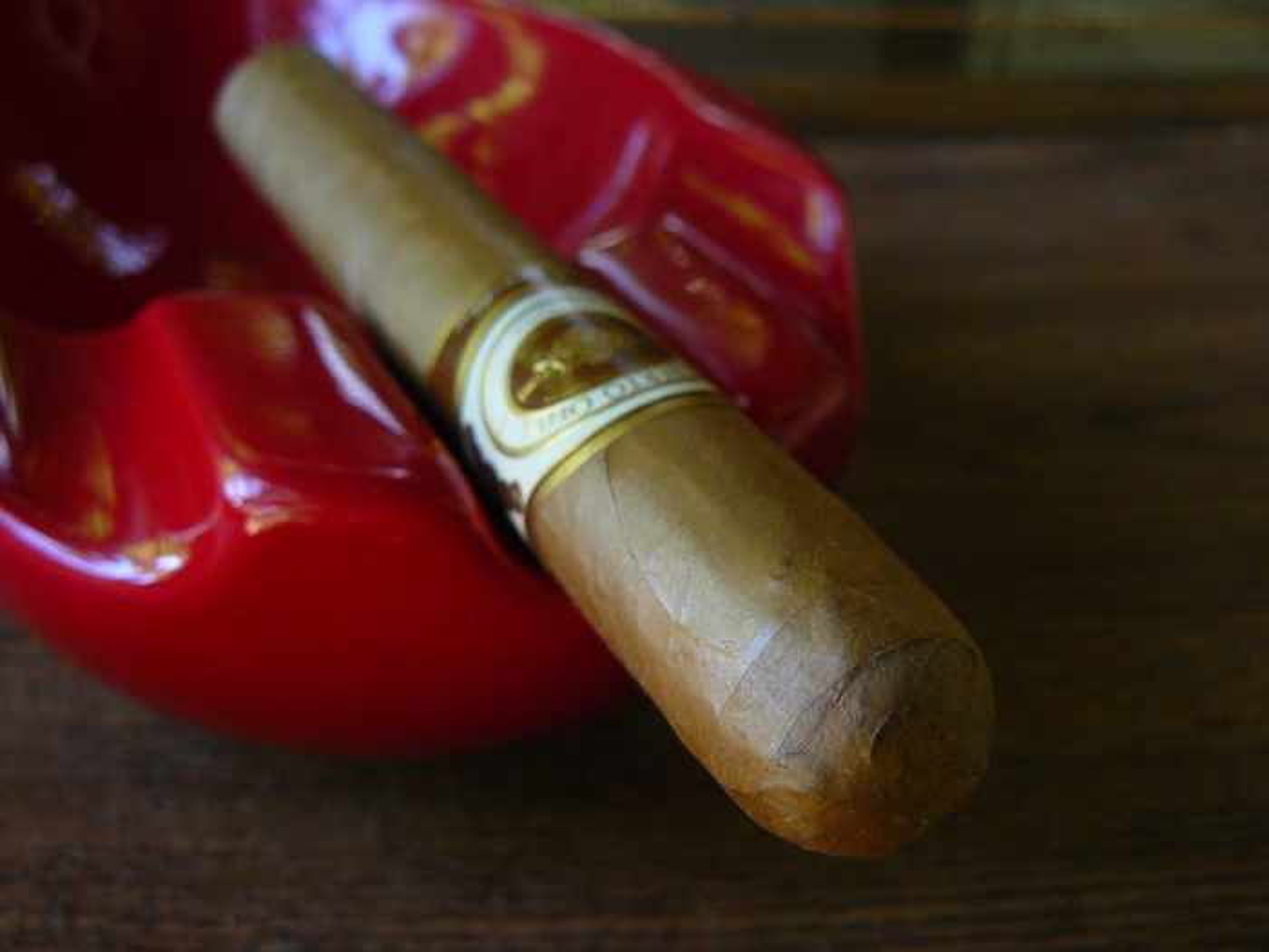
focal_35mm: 36
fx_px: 1320
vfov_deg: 39.7
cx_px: 634
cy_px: 476
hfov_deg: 51.4
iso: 200
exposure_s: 1/50
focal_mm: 6
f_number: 2.8
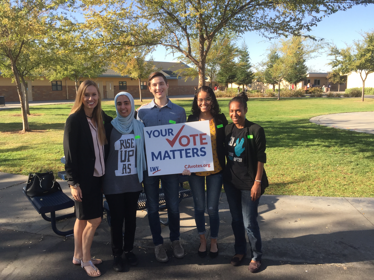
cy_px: 140
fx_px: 313
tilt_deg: -8.3
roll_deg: +0.2
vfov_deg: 48.2
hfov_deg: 61.7
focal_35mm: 29
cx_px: 187
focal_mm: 4.15
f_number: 2.2
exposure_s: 1/573
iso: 32
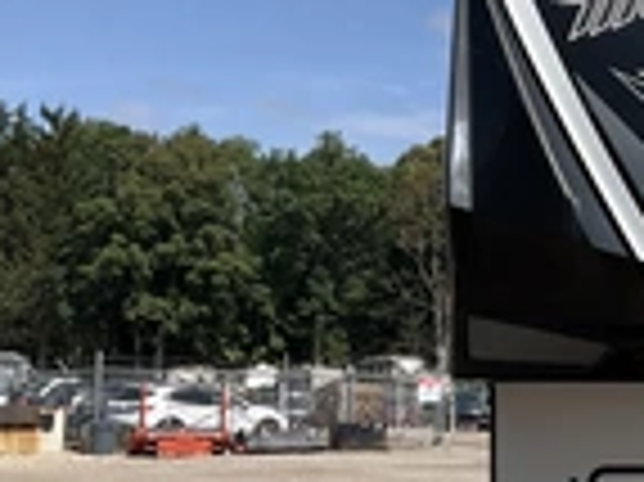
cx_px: 743
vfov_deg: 18.1
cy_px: 333
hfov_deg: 22.5
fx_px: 1506
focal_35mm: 81
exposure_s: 1/2058
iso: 25
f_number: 1.8
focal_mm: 3
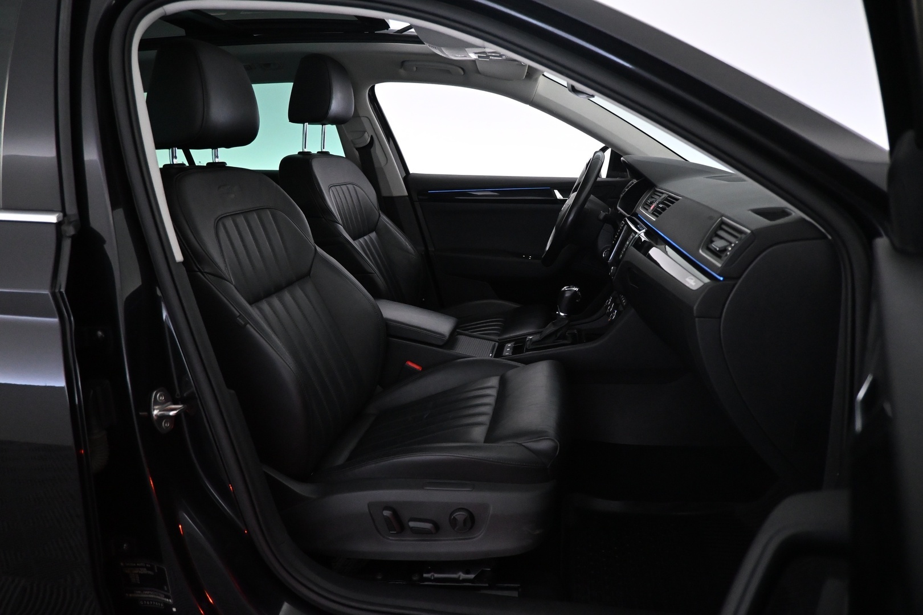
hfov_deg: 73.7
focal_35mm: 24
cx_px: 462
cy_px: 308
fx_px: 615
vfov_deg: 53.1
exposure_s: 1/100
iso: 3200
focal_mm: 16
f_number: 3.5
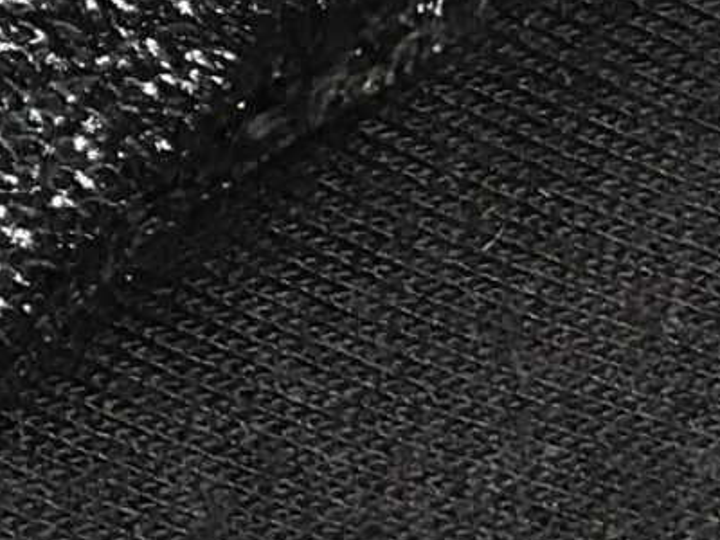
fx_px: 3723
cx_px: -880
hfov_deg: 10.0
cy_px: -328
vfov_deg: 8.1
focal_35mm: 179
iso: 50
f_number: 1.8
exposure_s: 1/17
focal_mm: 3.99
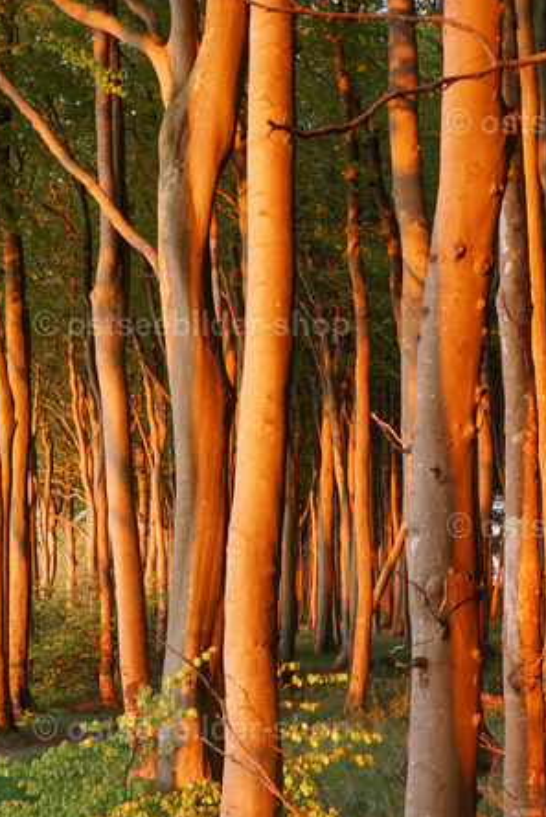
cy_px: 395
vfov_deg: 29.2
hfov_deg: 19.7
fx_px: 1568
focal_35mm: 69
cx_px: 192
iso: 400
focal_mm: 20
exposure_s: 1/6
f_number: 11
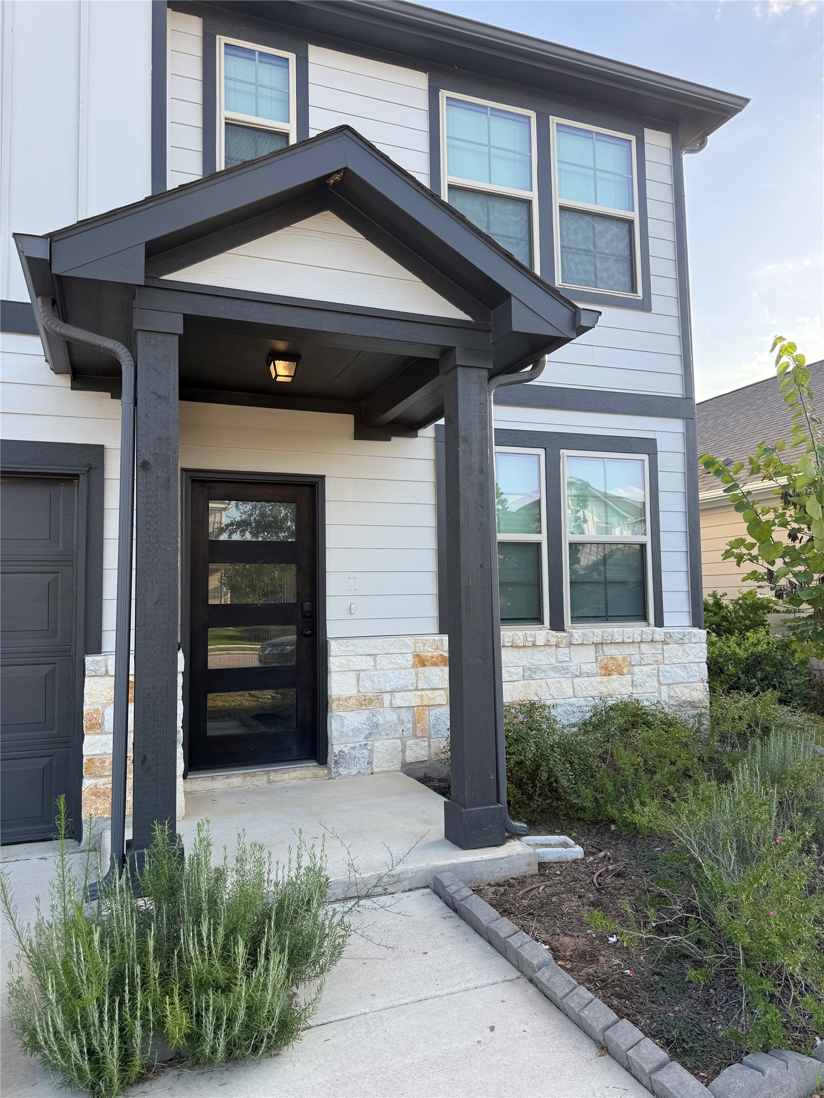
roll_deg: +0.7
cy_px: 549
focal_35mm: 24
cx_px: 412
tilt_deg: +4.6
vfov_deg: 71.6
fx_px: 762
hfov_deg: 56.8
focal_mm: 6.76
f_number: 1.78
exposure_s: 1/695
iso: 80
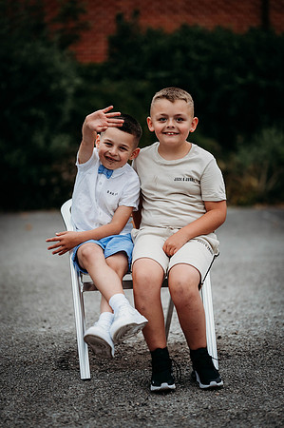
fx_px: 1008
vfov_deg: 23.9
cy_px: 214
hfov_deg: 16.0
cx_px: 142
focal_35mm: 85
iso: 320
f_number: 1.8
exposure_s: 1/200
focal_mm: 85
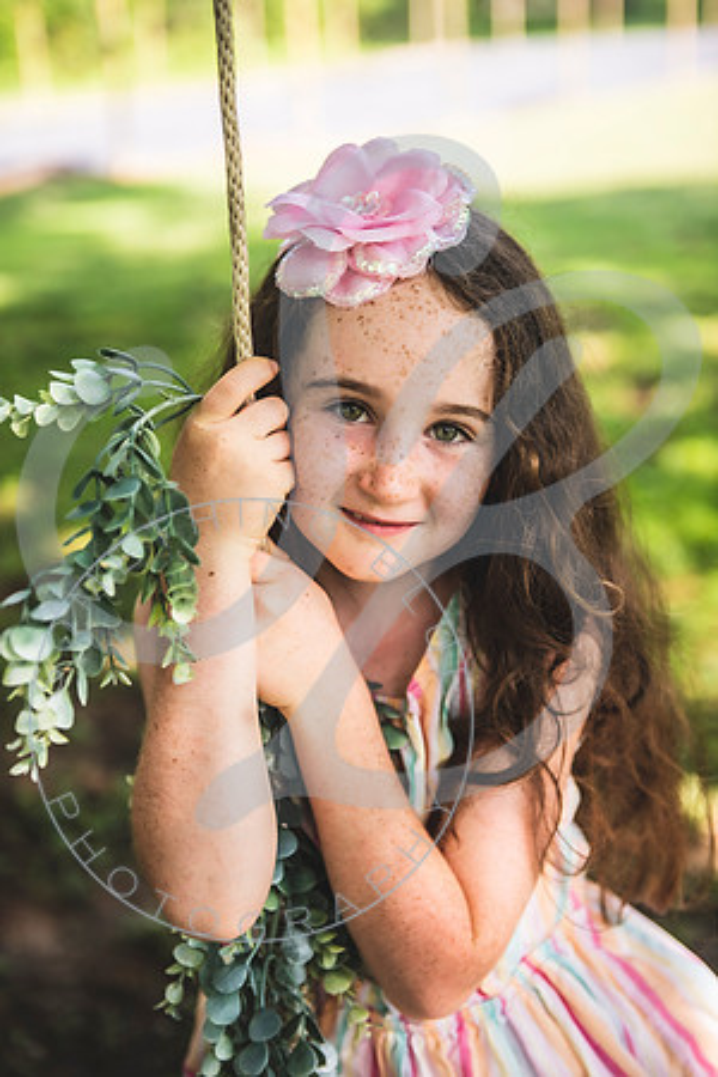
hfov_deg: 24.2
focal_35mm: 56
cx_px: 359
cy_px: 538
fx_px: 1675
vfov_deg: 35.6
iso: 100
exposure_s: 1/200
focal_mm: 56
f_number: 2.8
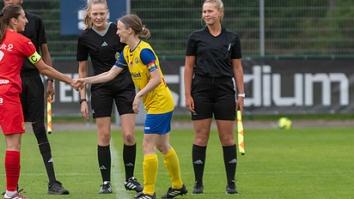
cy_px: 98
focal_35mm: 450
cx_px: 108
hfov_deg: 4.8
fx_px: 4225
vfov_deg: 2.7
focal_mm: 200
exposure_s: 1/1250
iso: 360
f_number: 3.2
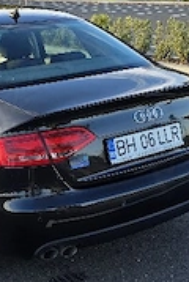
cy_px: 113
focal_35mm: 80
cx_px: 65
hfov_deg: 17.1
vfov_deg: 25.3
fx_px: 628
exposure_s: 1/1250
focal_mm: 6.3
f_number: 1.7
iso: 80
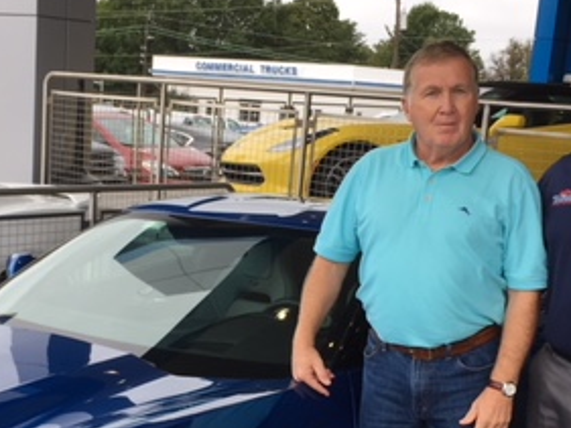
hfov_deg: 29.3
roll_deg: -4.3
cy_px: 359
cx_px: 217
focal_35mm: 66
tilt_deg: -14.1
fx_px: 1089
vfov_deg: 21.9
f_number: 2.2
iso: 25
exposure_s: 1/243
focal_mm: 4.15
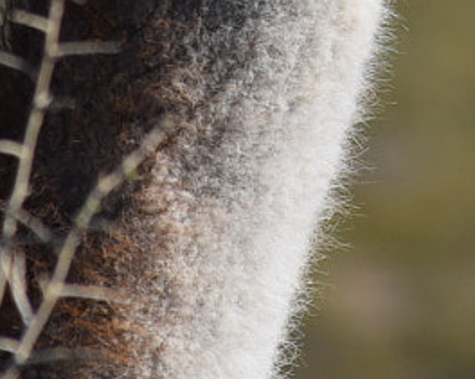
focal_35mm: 1709
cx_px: 297
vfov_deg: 0.9
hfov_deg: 1.1
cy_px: -278
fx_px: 24017
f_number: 7.1
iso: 200
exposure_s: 1/800
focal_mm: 200
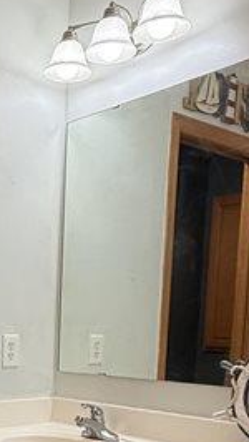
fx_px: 644
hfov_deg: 20.8
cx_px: -28
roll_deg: -1.5
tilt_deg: -9.1
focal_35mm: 55
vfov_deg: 34.8
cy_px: 429
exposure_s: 1/120
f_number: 2.2
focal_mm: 2.22
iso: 200
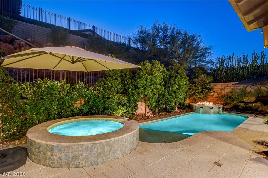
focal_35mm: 16
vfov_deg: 73.8
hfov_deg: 96.7
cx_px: 134
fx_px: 119
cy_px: 89
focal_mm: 11
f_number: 9
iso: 800
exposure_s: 1/2
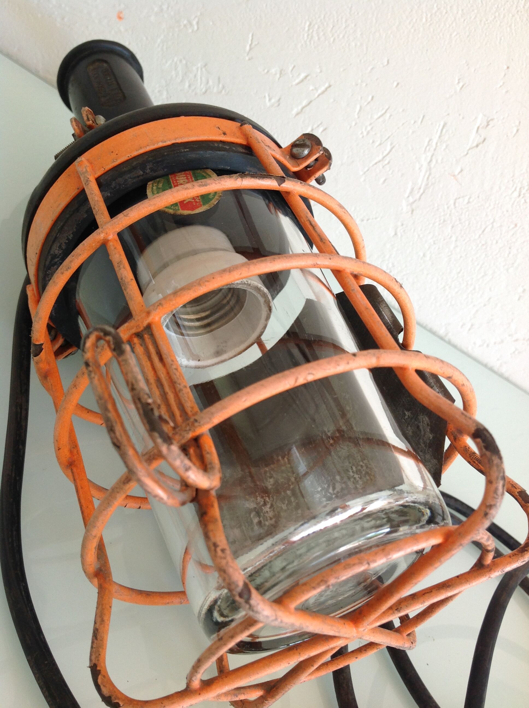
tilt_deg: -32.2
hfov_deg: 40.6
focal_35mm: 35
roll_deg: -38.8
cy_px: 354
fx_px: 715
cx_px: 264
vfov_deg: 52.7
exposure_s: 1/30
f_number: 2.4
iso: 64
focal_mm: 4.28
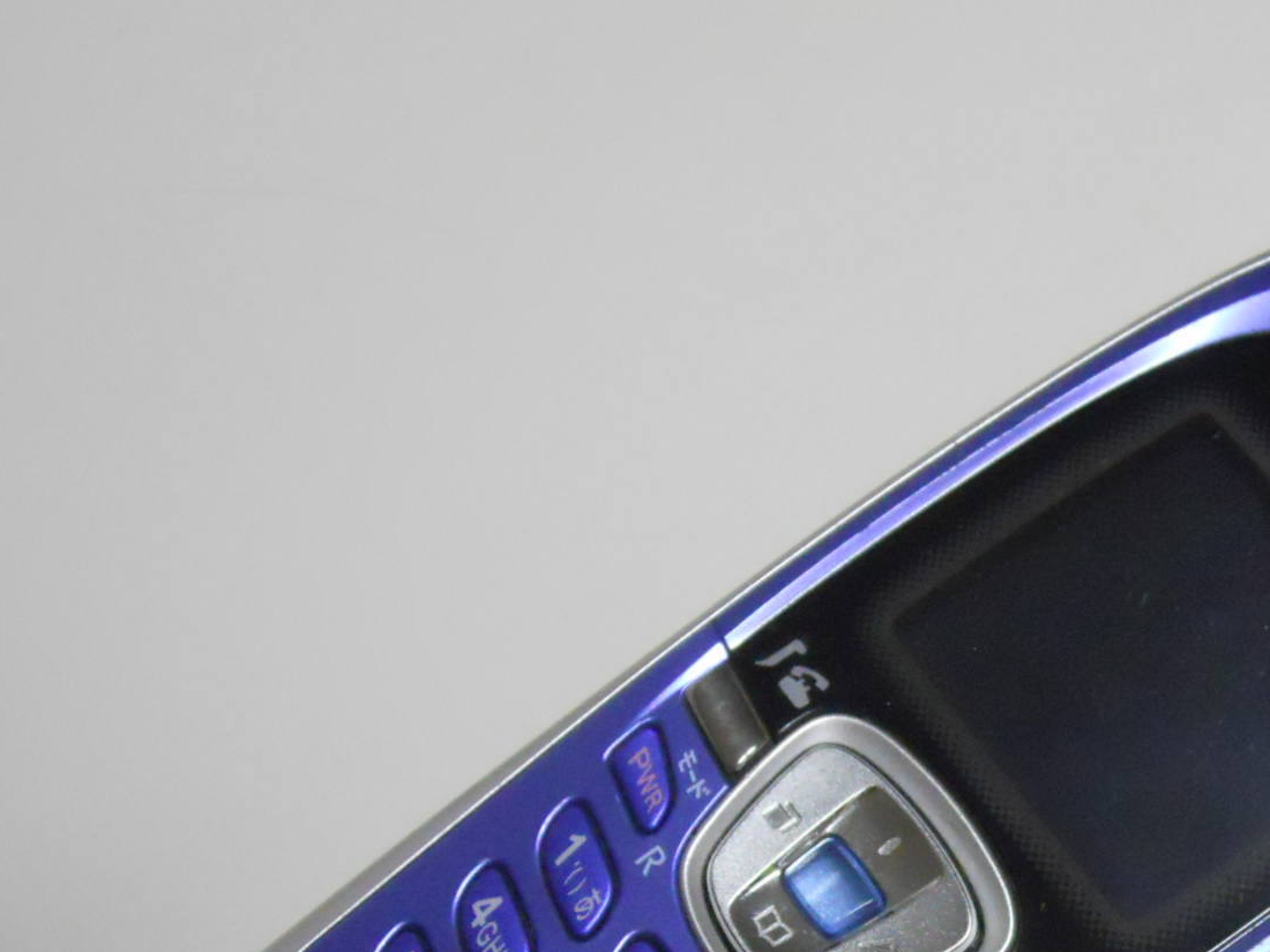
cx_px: 984
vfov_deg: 21.5
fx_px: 2458
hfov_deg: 28.5
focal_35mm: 67
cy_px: 838
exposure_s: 1/60
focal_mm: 6.4
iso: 800
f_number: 3
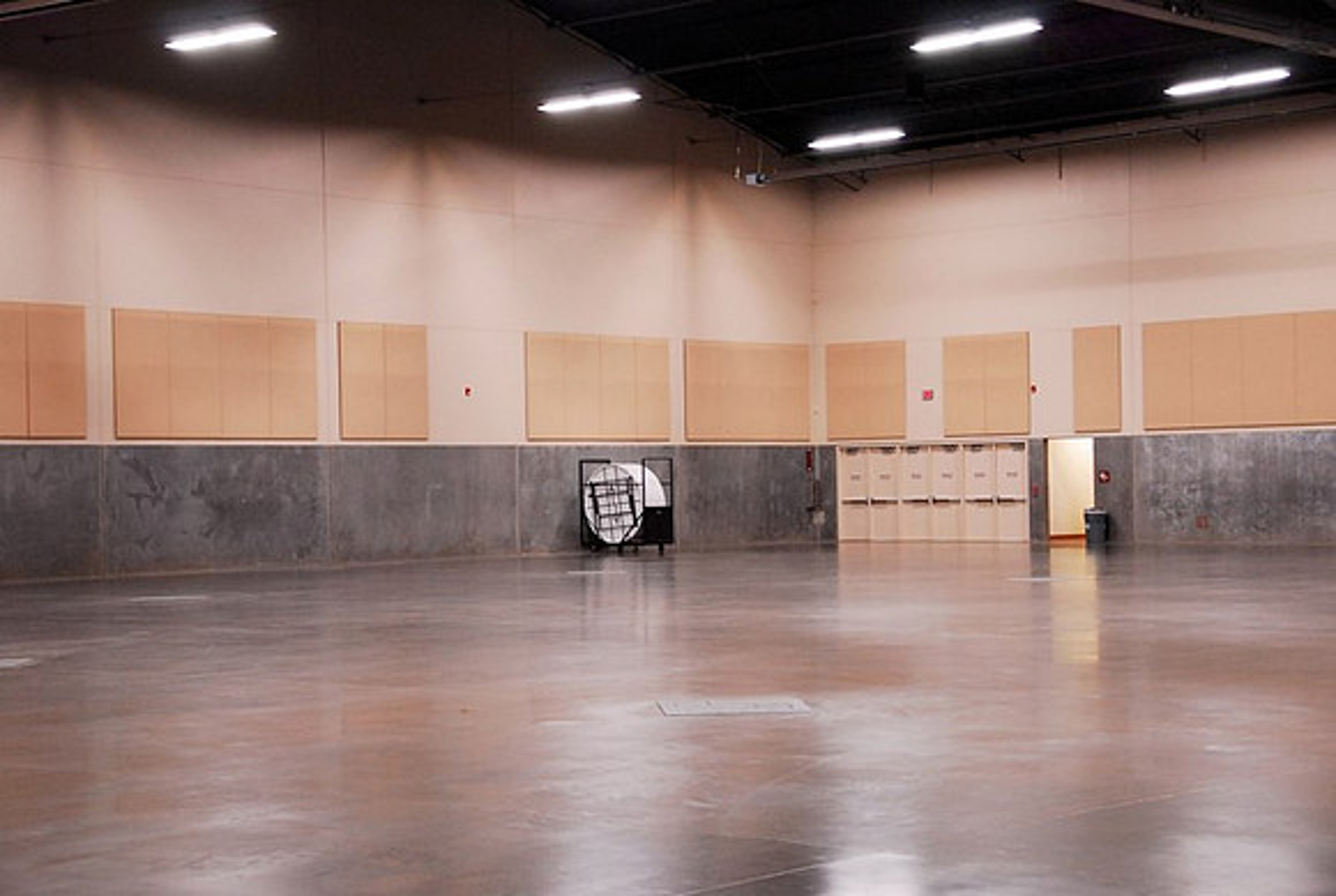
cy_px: 448
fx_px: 2342
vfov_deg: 21.7
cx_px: 668
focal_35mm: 63
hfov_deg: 31.8
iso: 800
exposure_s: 1/45
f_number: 4.8
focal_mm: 42
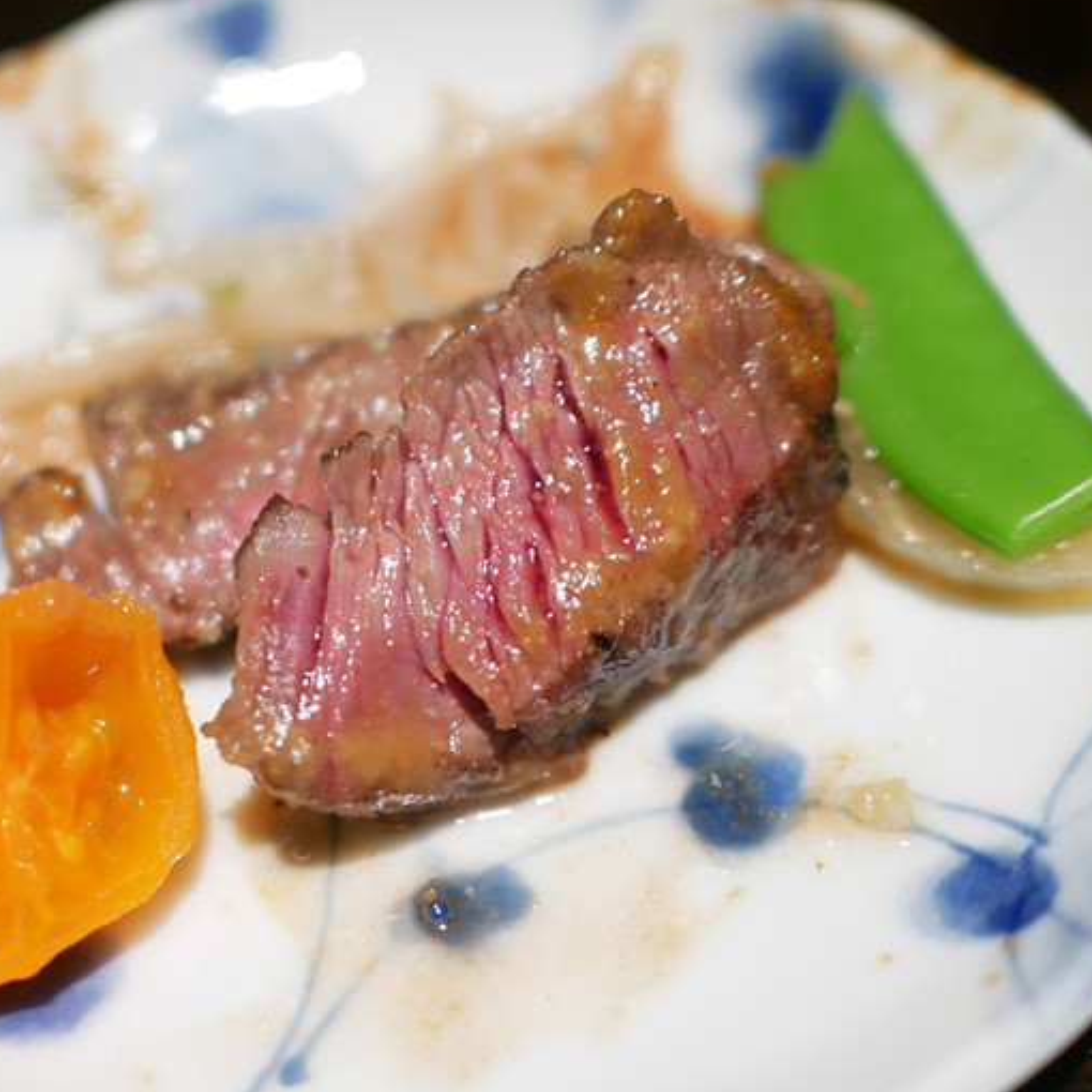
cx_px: 336
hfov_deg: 32.4
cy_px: 632
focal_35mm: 52
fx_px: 1856
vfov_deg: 32.7
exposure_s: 1/60
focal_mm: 15
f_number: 1.7
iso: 320
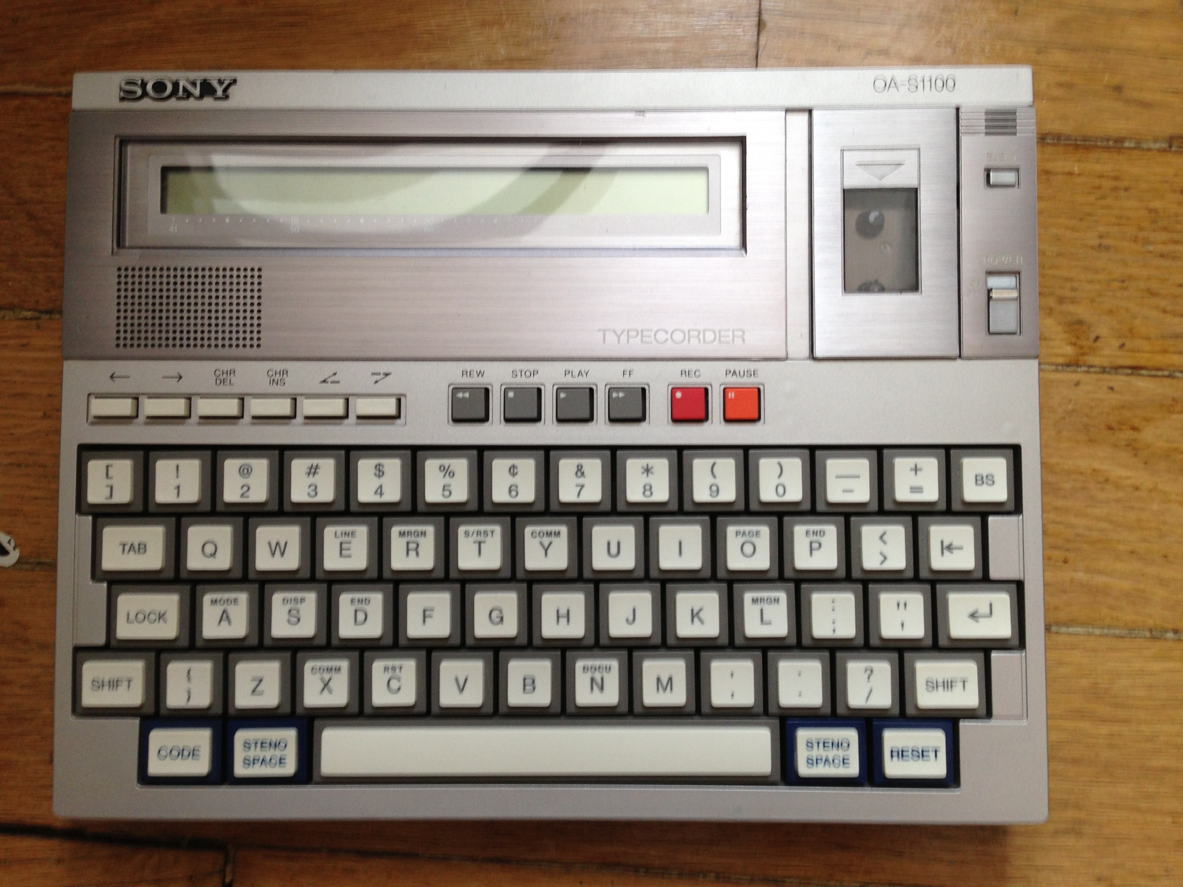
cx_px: 592
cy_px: 444
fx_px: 1128
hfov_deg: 55.4
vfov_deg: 42.9
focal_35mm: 33
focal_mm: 4.13
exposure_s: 1/20
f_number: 2.4
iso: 80
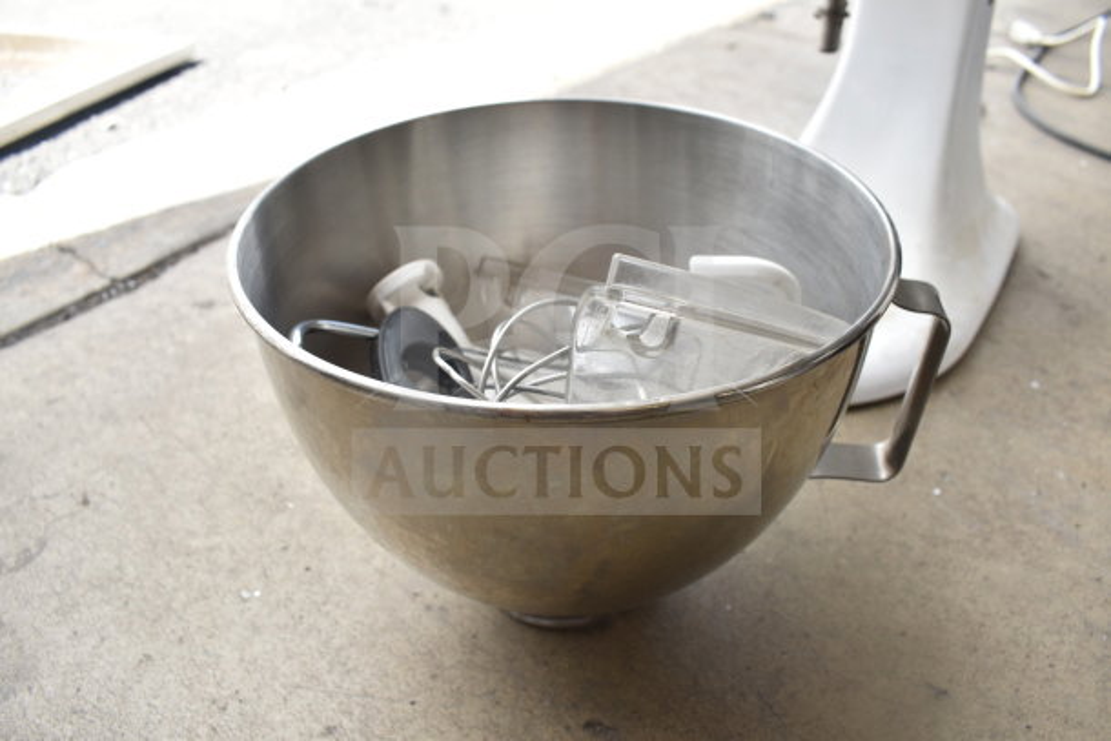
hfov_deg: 67.4
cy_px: 370
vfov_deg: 48.0
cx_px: 556
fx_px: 833
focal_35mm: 27
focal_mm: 18
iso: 200
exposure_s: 1/125
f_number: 5.6
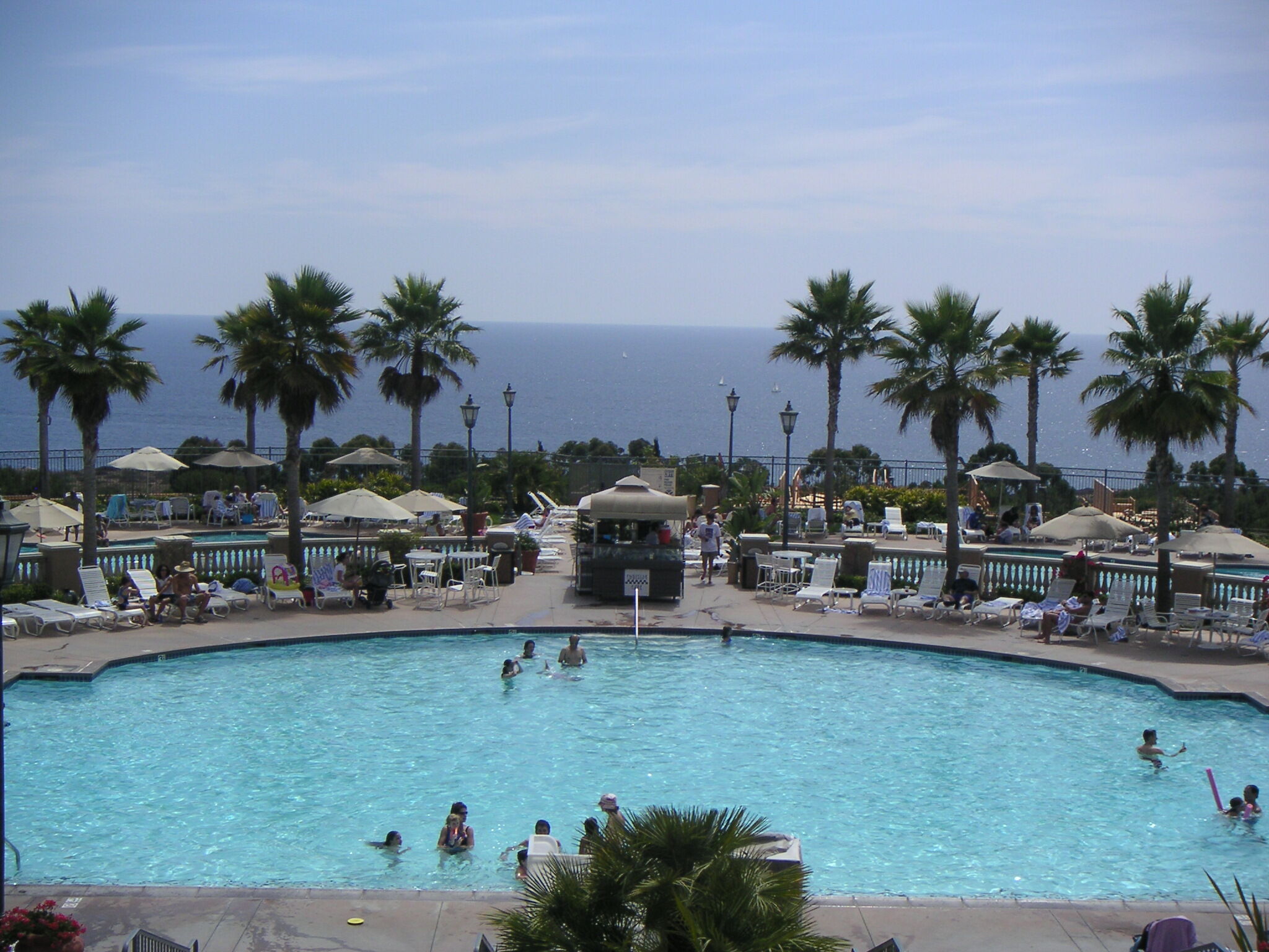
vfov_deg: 28.0
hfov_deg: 36.8
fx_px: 1906
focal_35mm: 52
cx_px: 634
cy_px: 476
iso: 50
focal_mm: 8.1
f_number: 6.7
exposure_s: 1/250
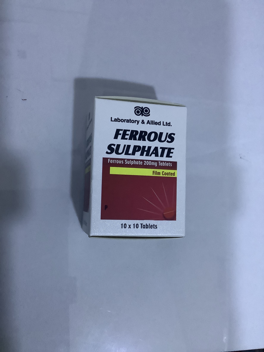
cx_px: 132
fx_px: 315
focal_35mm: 31
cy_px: 176
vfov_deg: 58.4
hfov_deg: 45.4
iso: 400
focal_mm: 3.3
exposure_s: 1/33
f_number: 2.4
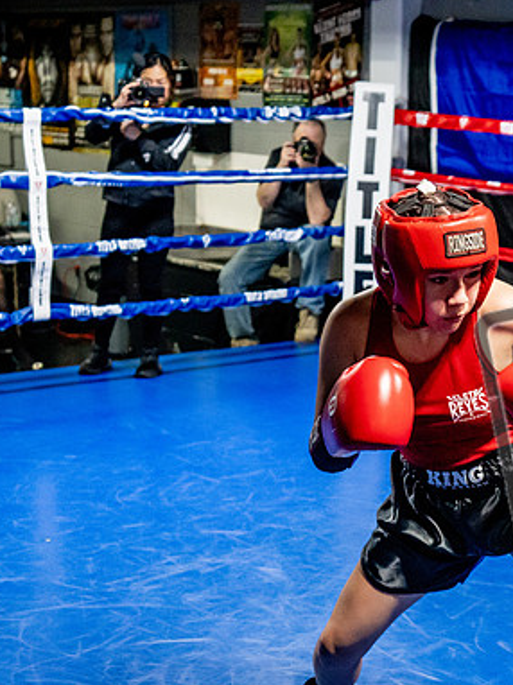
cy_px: 343
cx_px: 479
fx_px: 1503
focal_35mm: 76
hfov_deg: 19.0
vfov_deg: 25.7
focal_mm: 35
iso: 5000
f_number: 2.8
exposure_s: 1/800
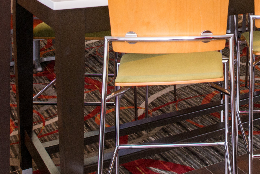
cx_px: 229
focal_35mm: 65
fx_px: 470
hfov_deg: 29.8
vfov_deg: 19.9
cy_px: -25
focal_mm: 24
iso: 640
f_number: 11
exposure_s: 1/20
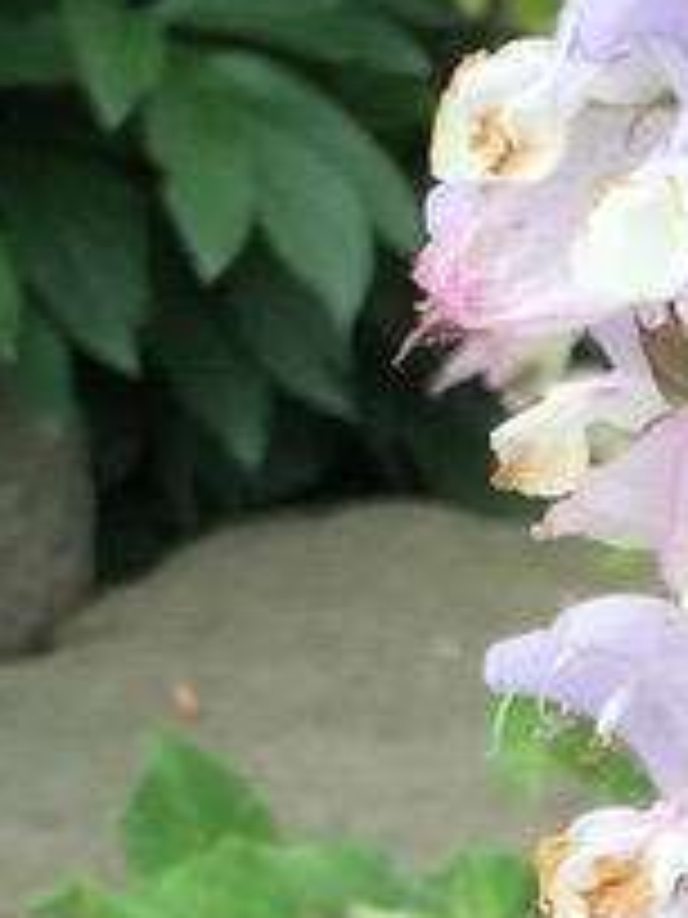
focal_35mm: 182
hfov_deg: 8.0
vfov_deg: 10.4
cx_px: 917
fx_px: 4823
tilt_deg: -32.0
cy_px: 1472
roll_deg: +0.6
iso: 32
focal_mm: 4.15
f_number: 2.2
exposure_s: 1/638
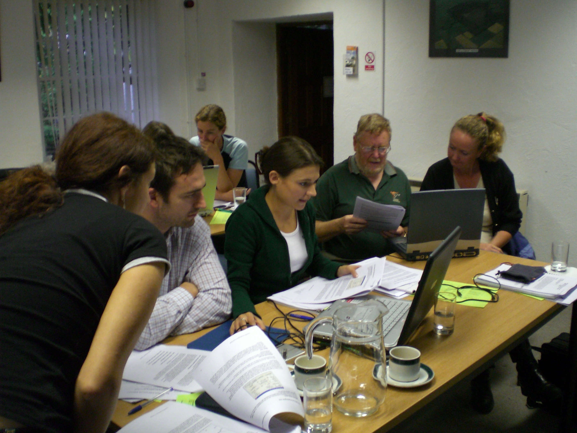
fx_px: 633
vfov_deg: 37.7
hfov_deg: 49.0
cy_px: 216
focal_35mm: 38
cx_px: 288
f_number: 3.1
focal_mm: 6.3
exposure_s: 1/50
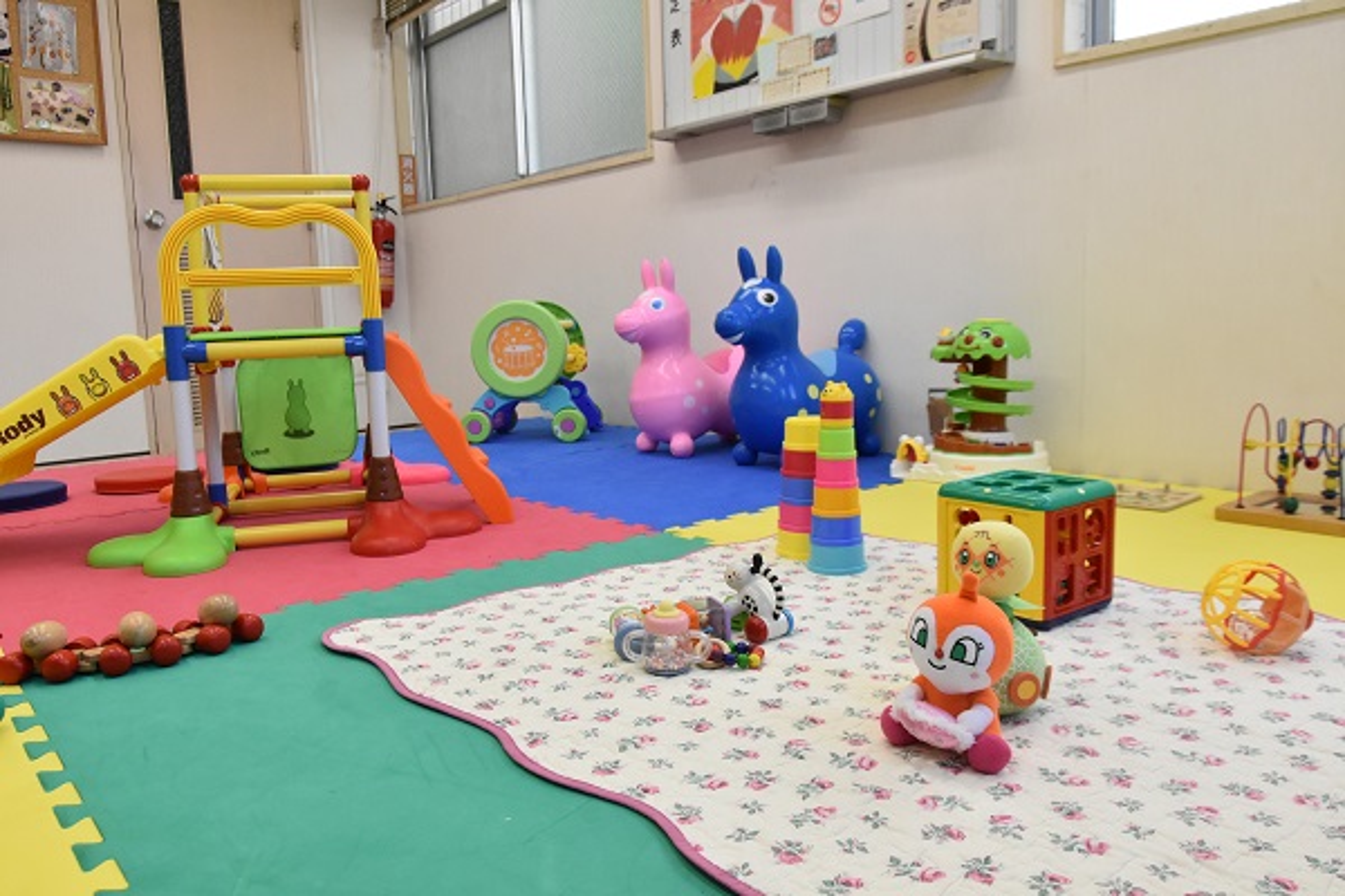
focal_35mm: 27
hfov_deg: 67.4
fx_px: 1009
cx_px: 672
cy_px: 448
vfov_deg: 47.9
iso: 2000
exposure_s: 1/250
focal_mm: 18
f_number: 8
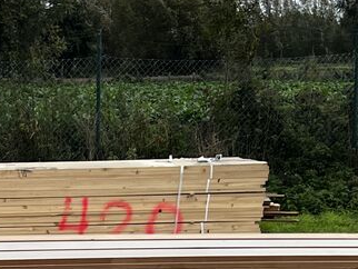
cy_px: 585
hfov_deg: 14.8
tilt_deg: -21.3
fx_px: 1335
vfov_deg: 10.3
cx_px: -69
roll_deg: +0.9
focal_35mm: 129
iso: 50
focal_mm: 5.7
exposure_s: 1/2008
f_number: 1.5
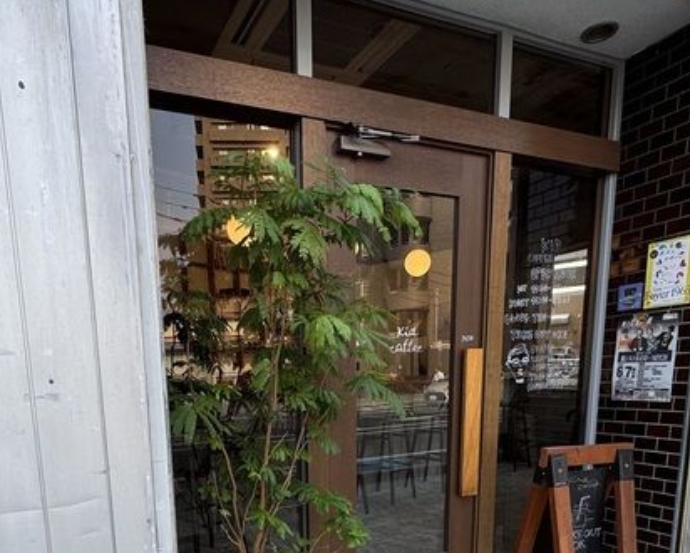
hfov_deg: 63.6
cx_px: 282
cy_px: 478
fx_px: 552
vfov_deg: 48.6
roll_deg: +1.8
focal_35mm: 27
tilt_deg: -8.5
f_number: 2.2
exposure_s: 1/140
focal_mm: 2.22
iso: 40
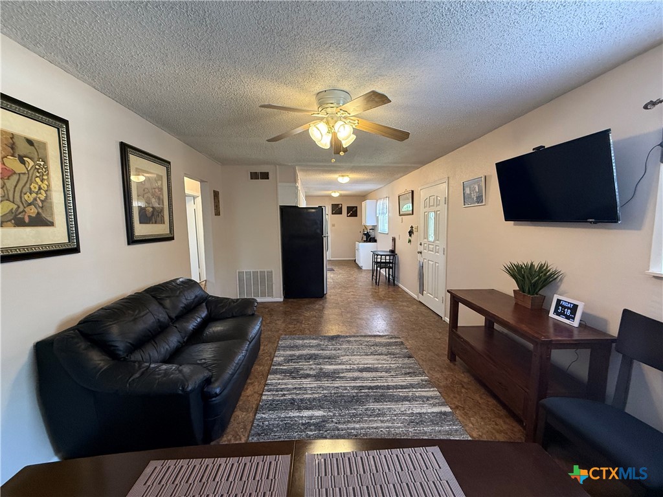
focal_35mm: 14
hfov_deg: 102.1
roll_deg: +0.1
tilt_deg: -5.7
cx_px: 332
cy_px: 248
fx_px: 268
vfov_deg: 85.7
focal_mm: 2.22
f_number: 2.2
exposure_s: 1/60
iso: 400
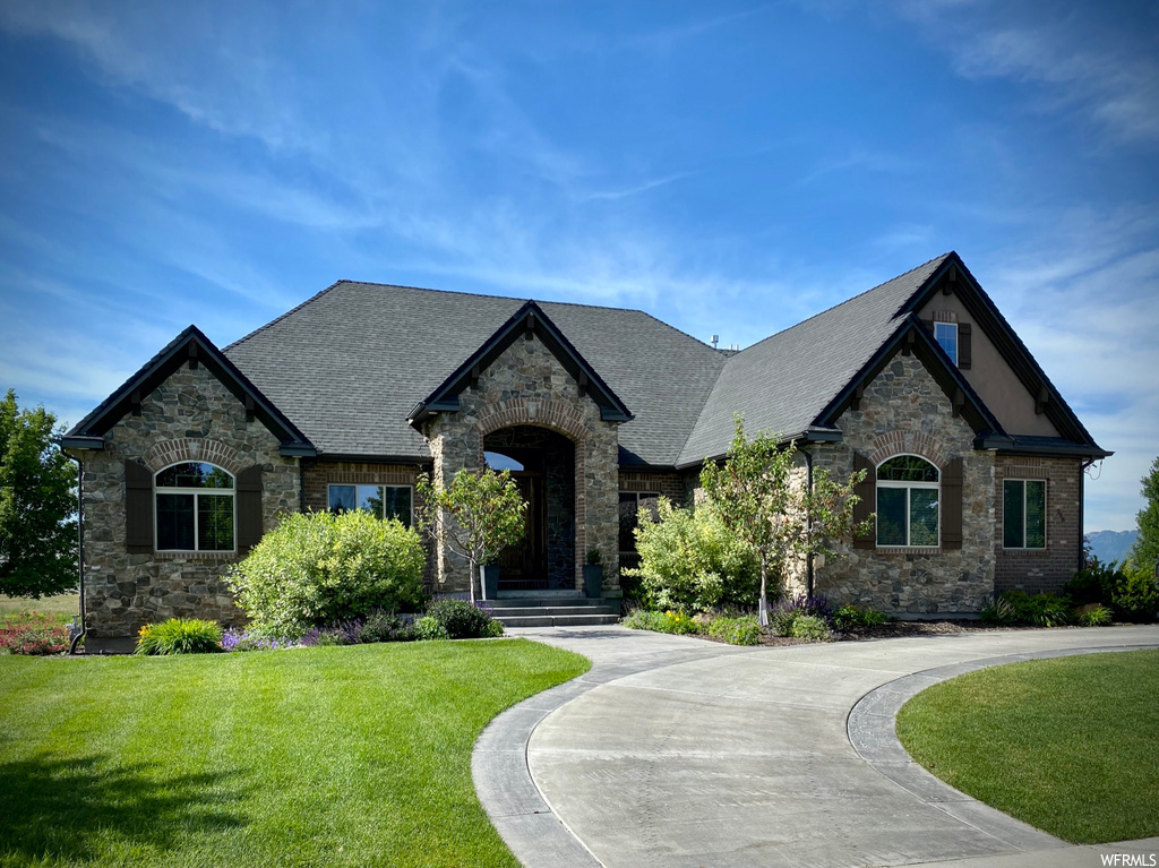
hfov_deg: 67.3
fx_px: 870
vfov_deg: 53.0
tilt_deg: +8.5
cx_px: 580
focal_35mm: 26
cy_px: 434
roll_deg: +0.0
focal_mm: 4.25
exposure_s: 1/1866
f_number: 1.8
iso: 32
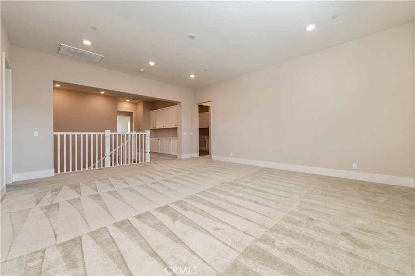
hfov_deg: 104.3
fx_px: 161
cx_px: 208
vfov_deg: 81.1
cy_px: 138
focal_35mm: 14
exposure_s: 1/60
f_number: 4
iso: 280
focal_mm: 14
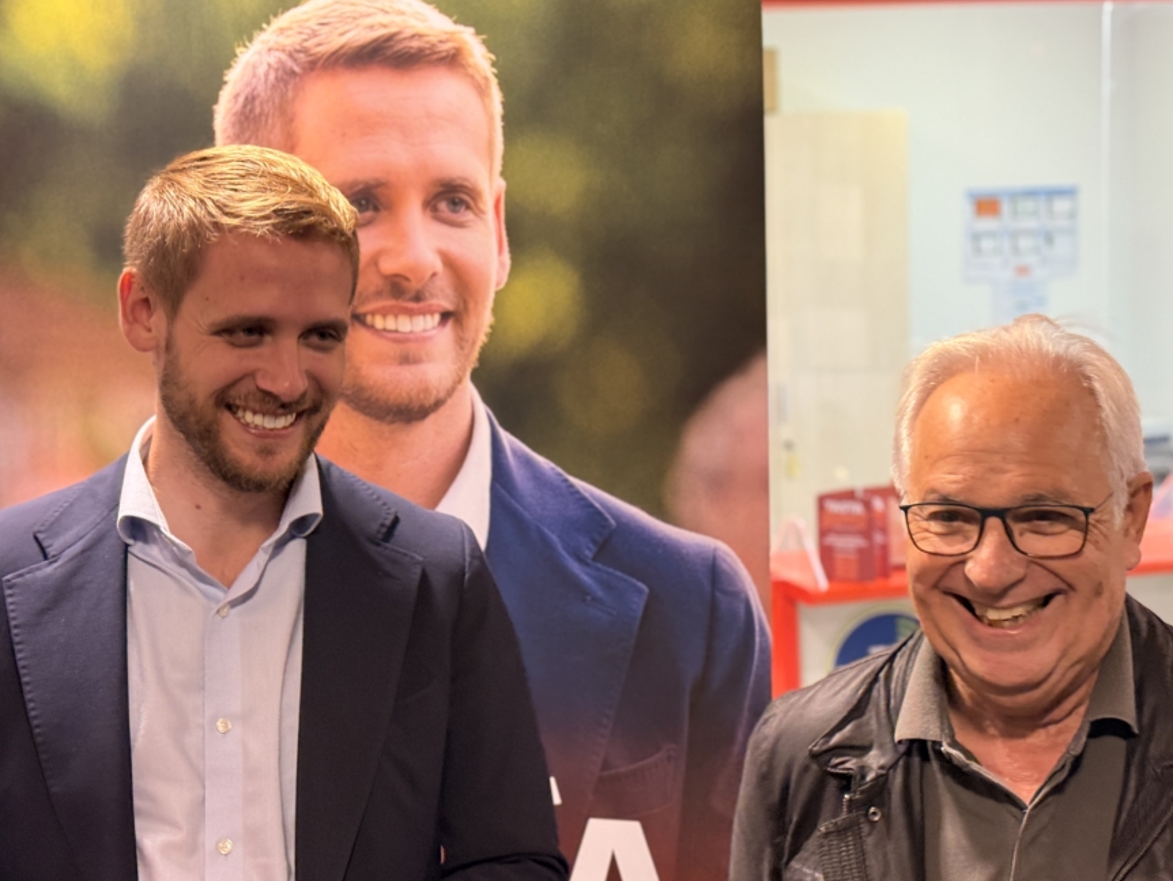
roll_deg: +2.2
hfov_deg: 33.8
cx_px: 596
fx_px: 1932
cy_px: 396
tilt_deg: -6.6
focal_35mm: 57
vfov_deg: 25.7
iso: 250
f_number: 1.78
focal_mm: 6.76
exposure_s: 1/50
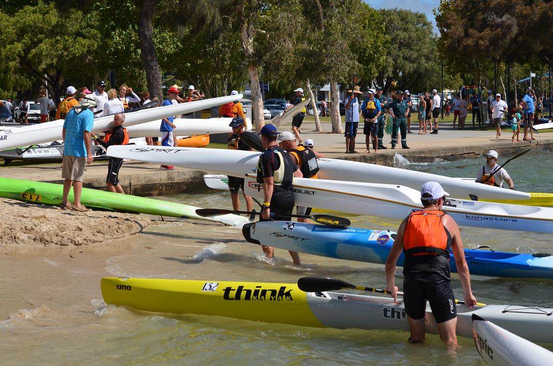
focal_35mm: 82
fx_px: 1265
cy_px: 183
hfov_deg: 24.7
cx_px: 276
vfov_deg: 16.5
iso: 400
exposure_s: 1/2000
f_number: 8
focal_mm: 55
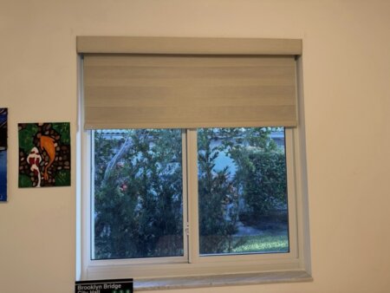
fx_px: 271
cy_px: 146
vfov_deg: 56.9
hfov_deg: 71.6
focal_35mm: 24
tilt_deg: +2.1
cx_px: 195
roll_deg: +1.5
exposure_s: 1/60
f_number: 1.78
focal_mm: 6.76
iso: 125
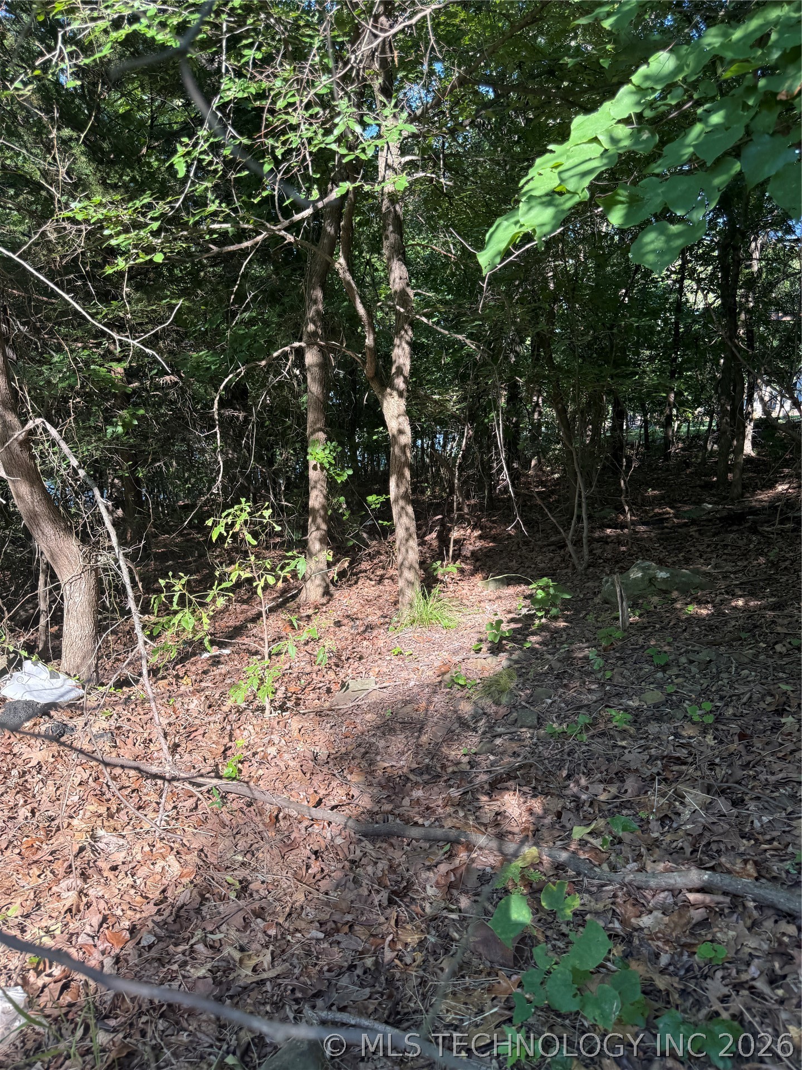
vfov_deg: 71.6
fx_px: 741
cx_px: 401
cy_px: 535
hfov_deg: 56.8
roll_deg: -1.7
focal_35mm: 24
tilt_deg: -15.5
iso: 80
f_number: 1.78
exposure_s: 1/539
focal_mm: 6.76
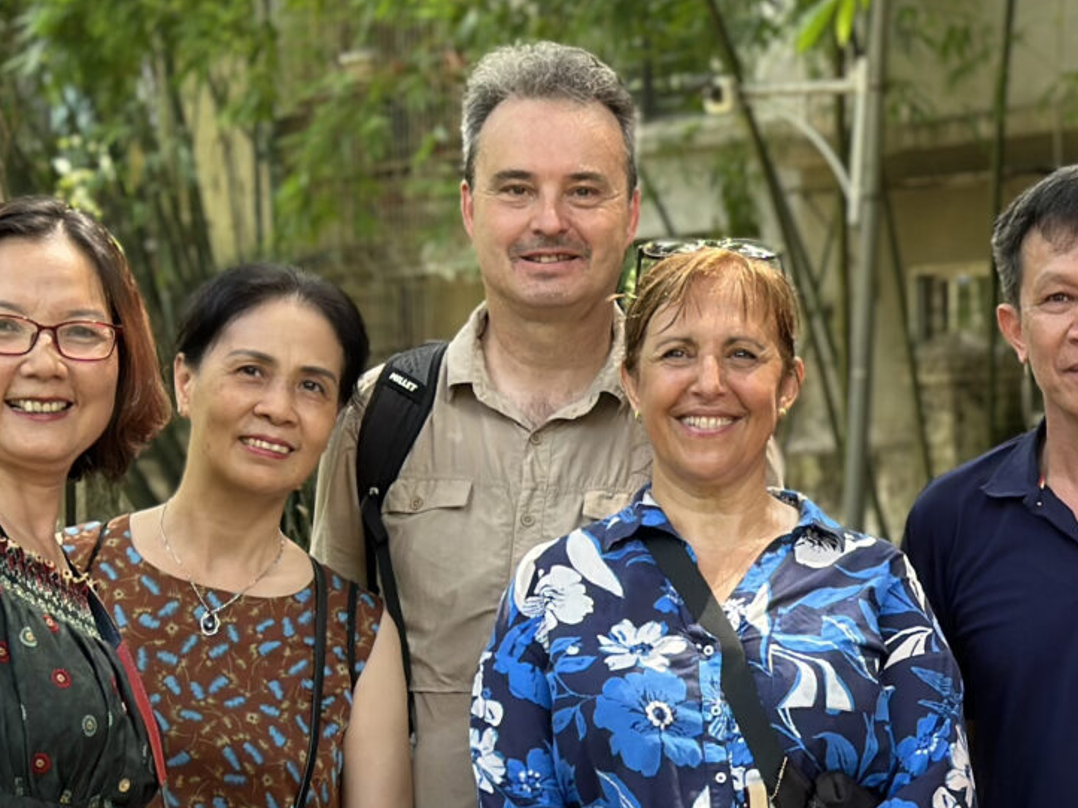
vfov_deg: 10.8
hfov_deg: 14.4
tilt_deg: -4.0
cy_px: 762
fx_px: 4235
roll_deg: -0.6
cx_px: 951
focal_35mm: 136
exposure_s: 1/253
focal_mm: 6.86
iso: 80
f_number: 1.78
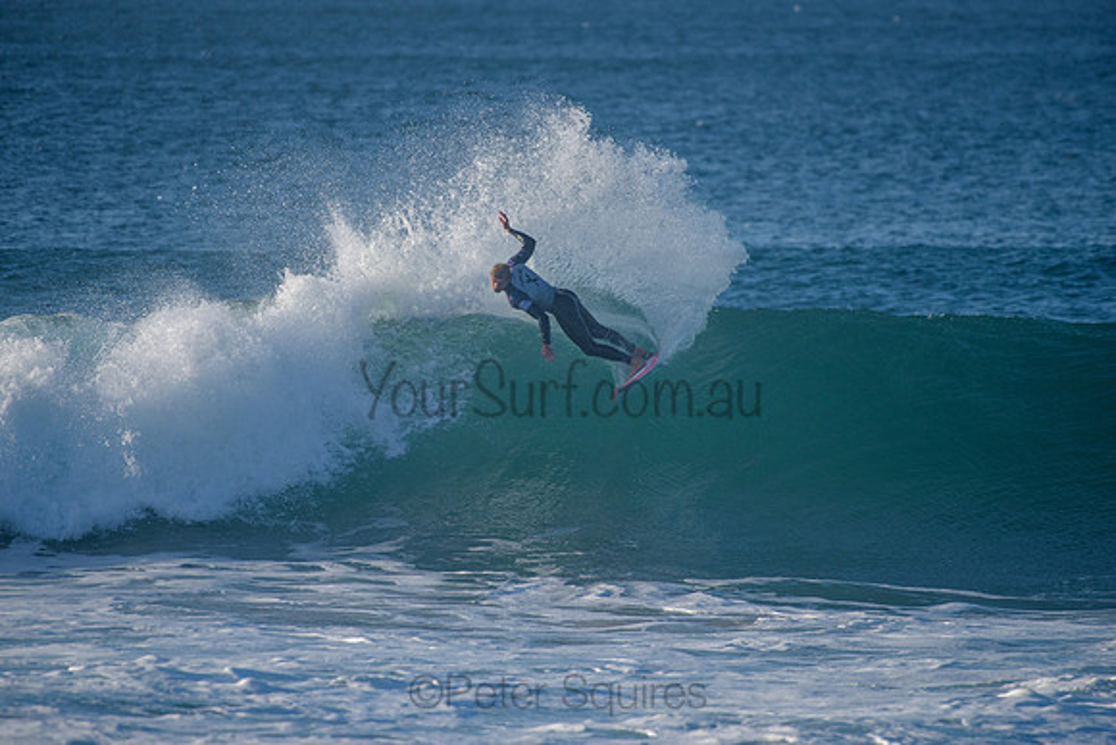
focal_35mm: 540
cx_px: 560
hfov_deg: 3.8
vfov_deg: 2.5
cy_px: 355
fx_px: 16733
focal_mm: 500
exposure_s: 1/2000
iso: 360
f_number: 5.6
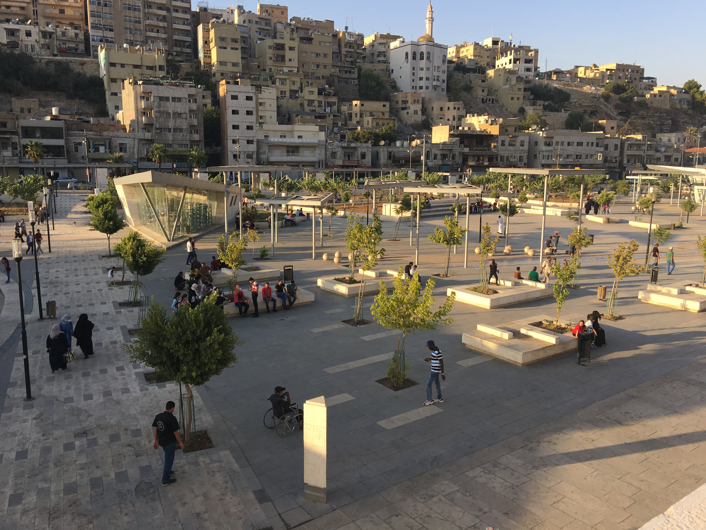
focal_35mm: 29
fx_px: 591
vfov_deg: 48.2
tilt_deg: -8.8
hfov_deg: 61.7
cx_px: 353
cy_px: 265
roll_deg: -0.9
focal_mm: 4.15
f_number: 2.2
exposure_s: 1/565
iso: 25
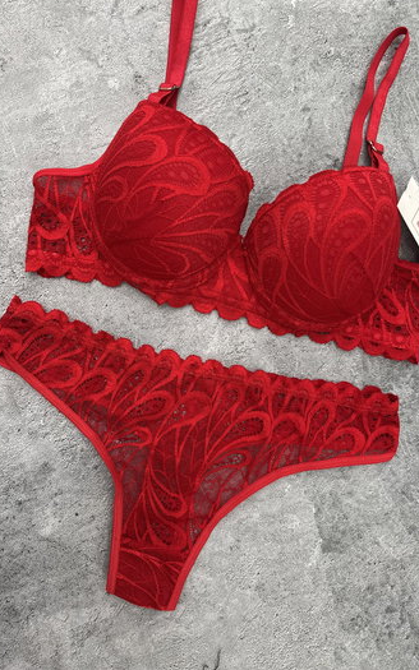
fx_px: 512
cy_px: 332
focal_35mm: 28
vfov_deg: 66.5
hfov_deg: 44.4
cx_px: 176
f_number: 1.6
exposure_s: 1/50
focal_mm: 5.96
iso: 100
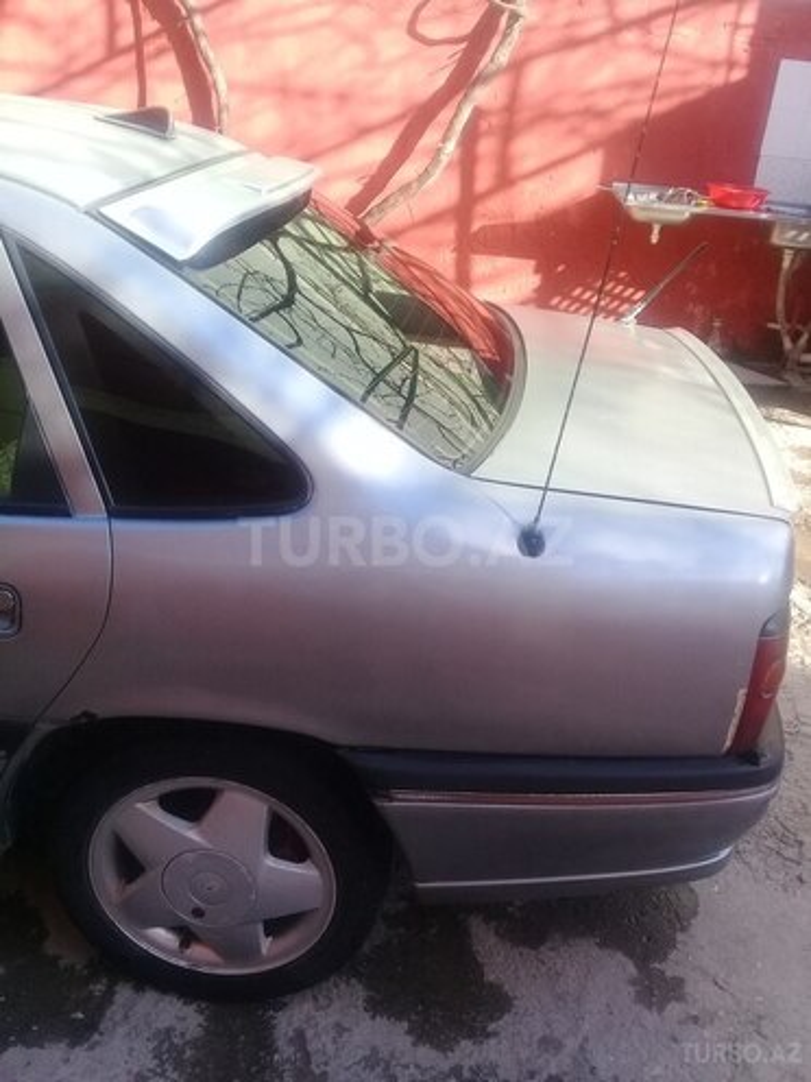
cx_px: 406
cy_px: 541
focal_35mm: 31
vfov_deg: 58.4
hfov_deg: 45.4
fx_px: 968
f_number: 2.2
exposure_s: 1/198
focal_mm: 3.3
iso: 50
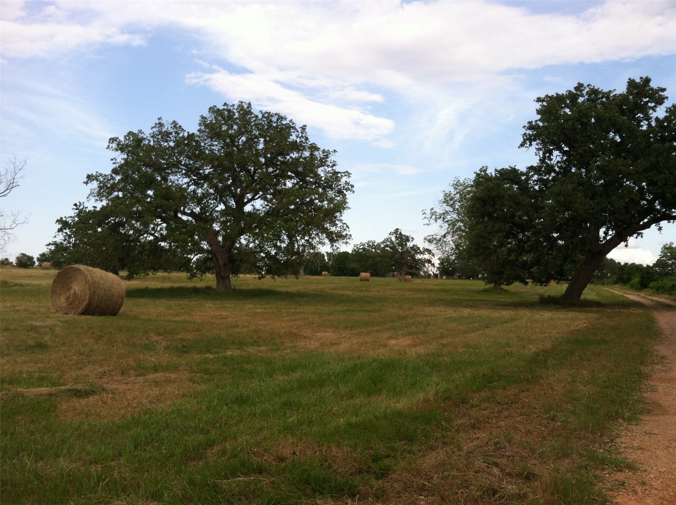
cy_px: 252
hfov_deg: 52.7
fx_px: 682
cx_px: 338
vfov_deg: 40.6
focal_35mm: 35
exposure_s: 1/508
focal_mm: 3.85
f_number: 2.8
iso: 80
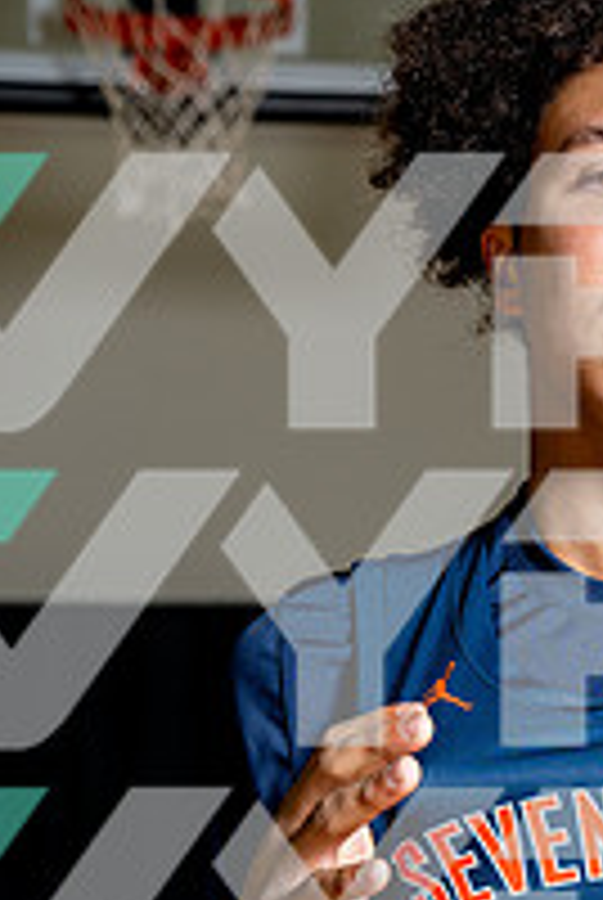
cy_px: 612
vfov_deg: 14.0
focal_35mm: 146
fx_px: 3655
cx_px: 450
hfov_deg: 9.4
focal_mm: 65
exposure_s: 1/250
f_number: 5.6
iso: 250
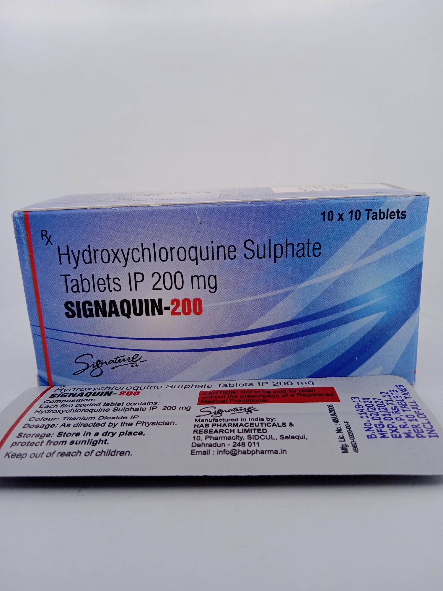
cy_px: 296
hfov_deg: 49.7
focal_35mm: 28
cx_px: 222
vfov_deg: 63.4
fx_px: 478
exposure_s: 1/148
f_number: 2.2
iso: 112
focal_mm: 3.43
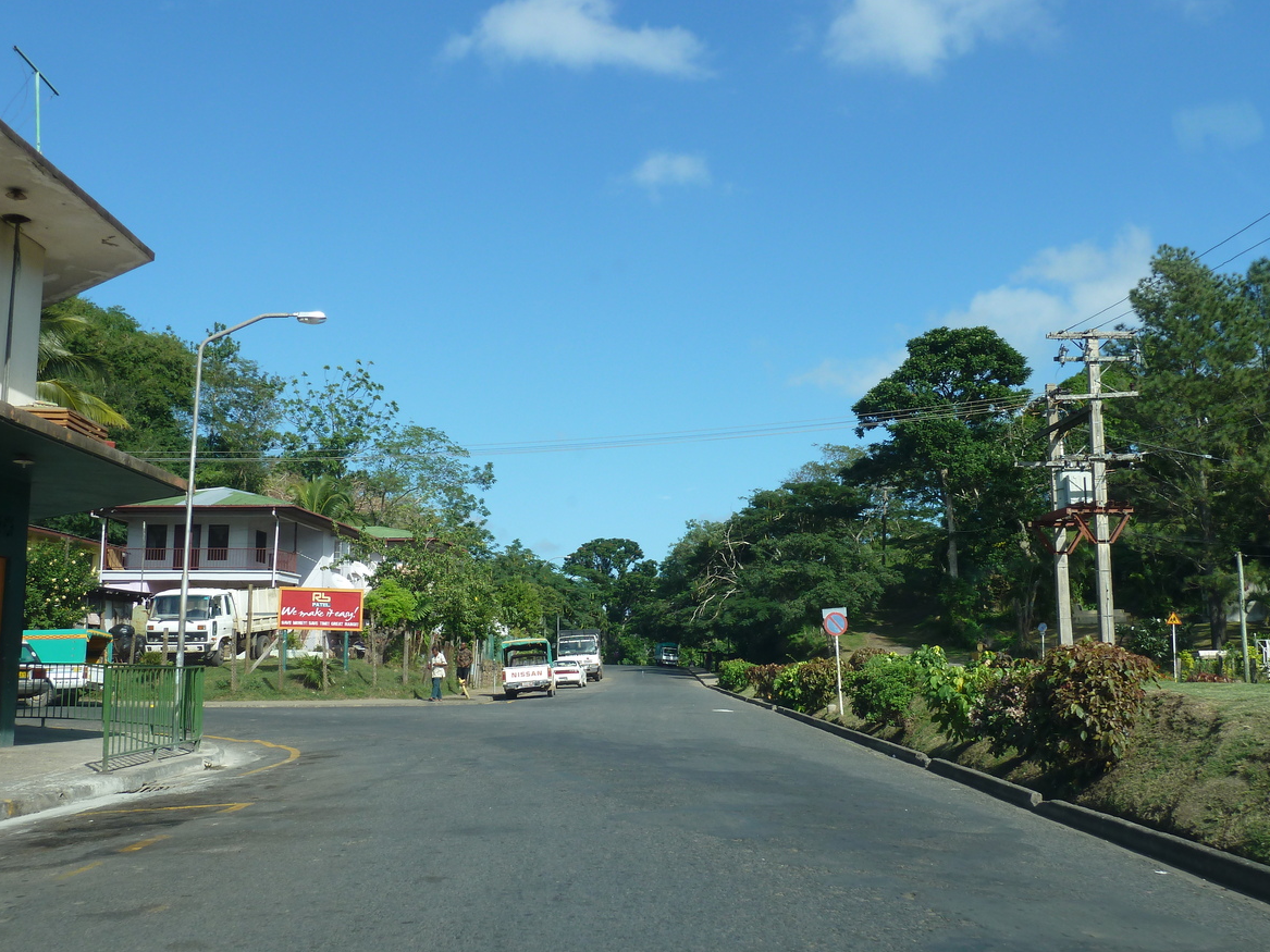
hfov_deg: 51.4
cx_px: 625
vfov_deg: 39.6
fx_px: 1321
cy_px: 486
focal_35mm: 36
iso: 80
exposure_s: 1/400
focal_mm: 5.7
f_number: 4
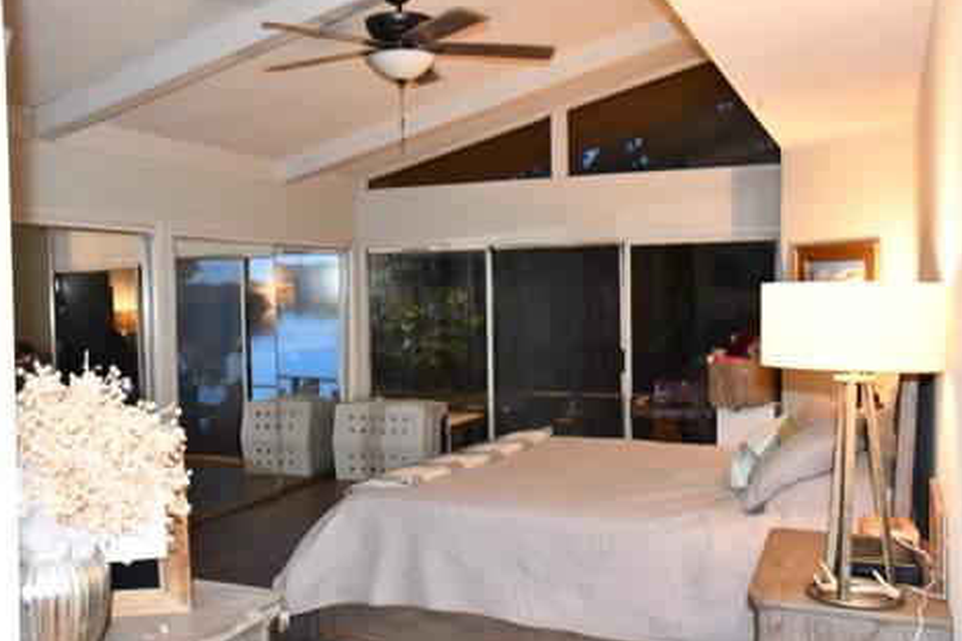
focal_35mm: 37
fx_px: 988
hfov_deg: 51.9
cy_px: 319
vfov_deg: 35.9
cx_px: 484
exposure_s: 1/60
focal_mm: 24
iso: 5600
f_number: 3.8
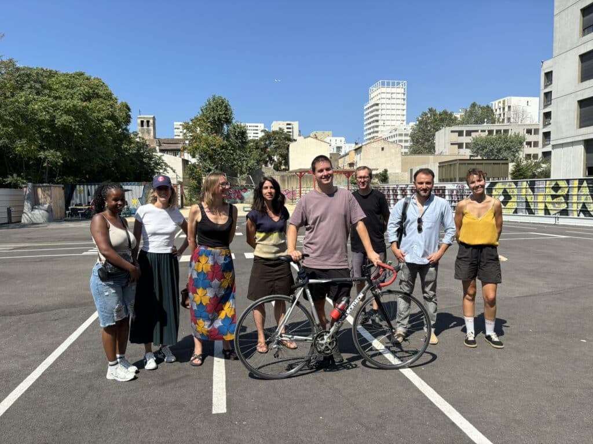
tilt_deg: -4.7
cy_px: 222
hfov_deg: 67.3
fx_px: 445
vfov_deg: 53.1
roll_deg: -0.3
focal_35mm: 26
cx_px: 296
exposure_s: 1/3311
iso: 50
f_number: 1.6
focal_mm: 5.96
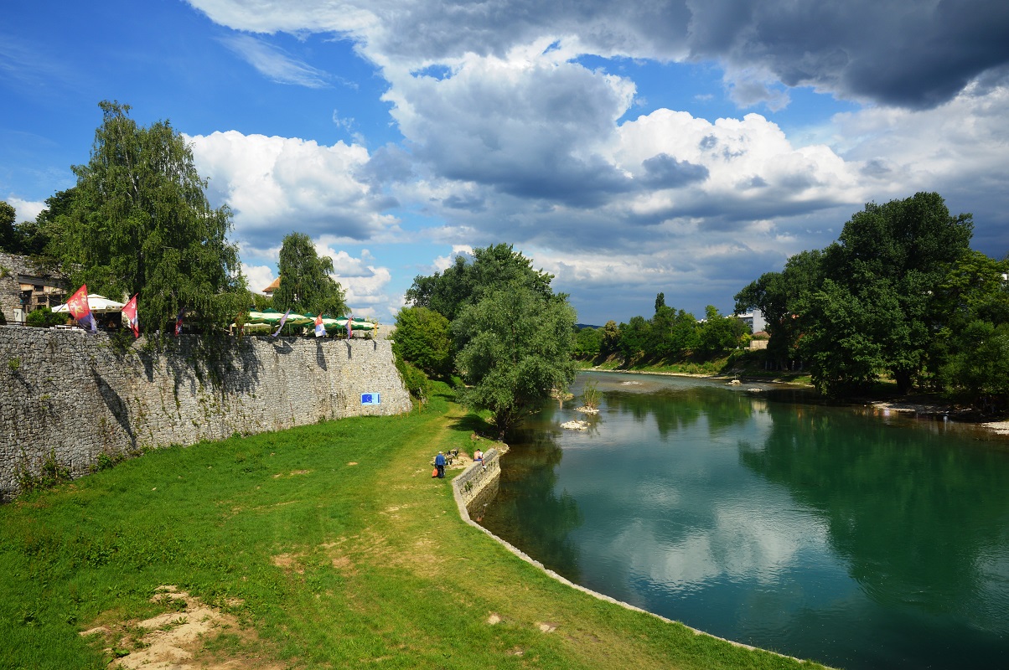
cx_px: 504
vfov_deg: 53.0
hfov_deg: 73.8
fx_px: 672
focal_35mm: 24
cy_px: 335
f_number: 9
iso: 100
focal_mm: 16
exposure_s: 1/320
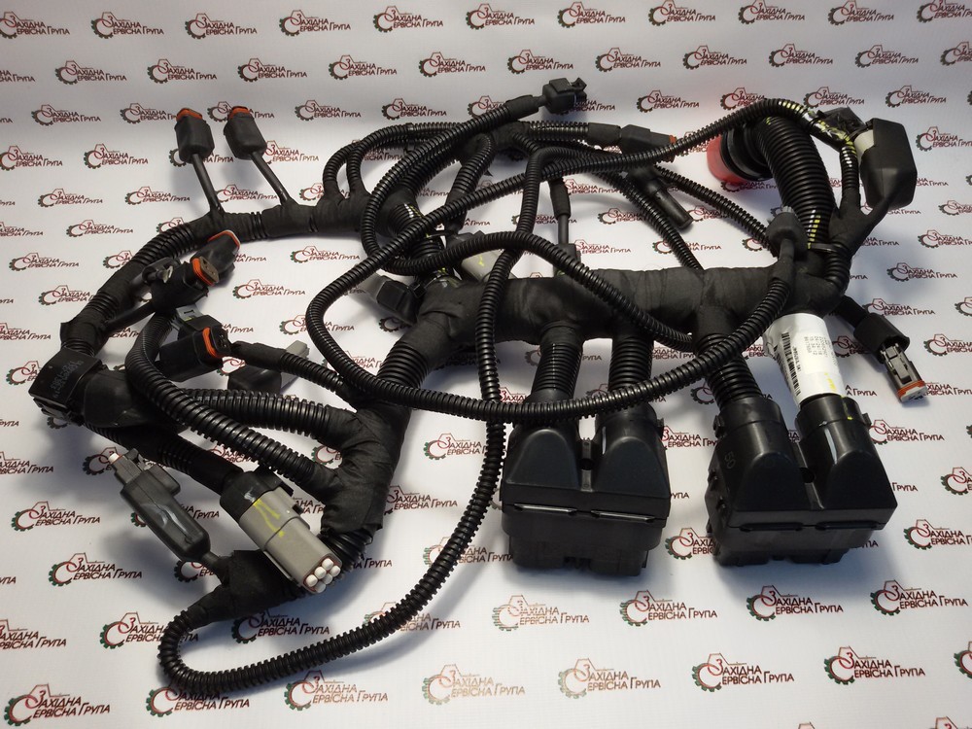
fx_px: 870
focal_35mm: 31
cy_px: 364
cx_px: 486
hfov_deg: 58.4
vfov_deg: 45.4
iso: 50
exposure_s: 1/50
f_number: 2.4
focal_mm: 2.93
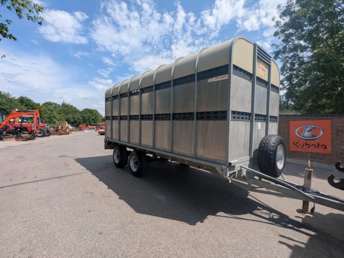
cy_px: 129
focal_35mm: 16
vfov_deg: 78.1
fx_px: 159
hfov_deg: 94.5
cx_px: 172
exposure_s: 1/1524
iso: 44
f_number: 2.2
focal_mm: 2.35
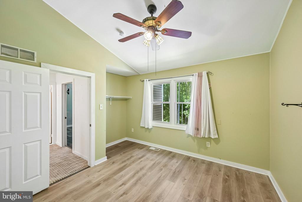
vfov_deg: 81.2
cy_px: 101
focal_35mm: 14
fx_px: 117
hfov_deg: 104.2
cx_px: 151
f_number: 8
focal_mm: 14
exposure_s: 1/10
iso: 400
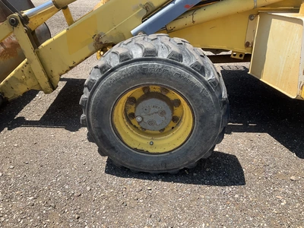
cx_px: 152
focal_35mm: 29
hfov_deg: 61.7
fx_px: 255
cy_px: 114
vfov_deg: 48.2
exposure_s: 1/978
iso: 25
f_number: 1.8
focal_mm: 3
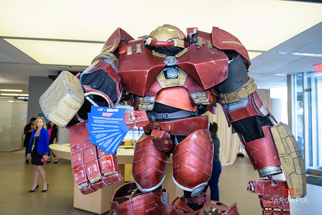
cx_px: 161
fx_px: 250
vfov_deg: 46.4
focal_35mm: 28
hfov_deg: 65.5
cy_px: 108
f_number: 3.2
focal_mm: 28
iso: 800
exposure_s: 1/125
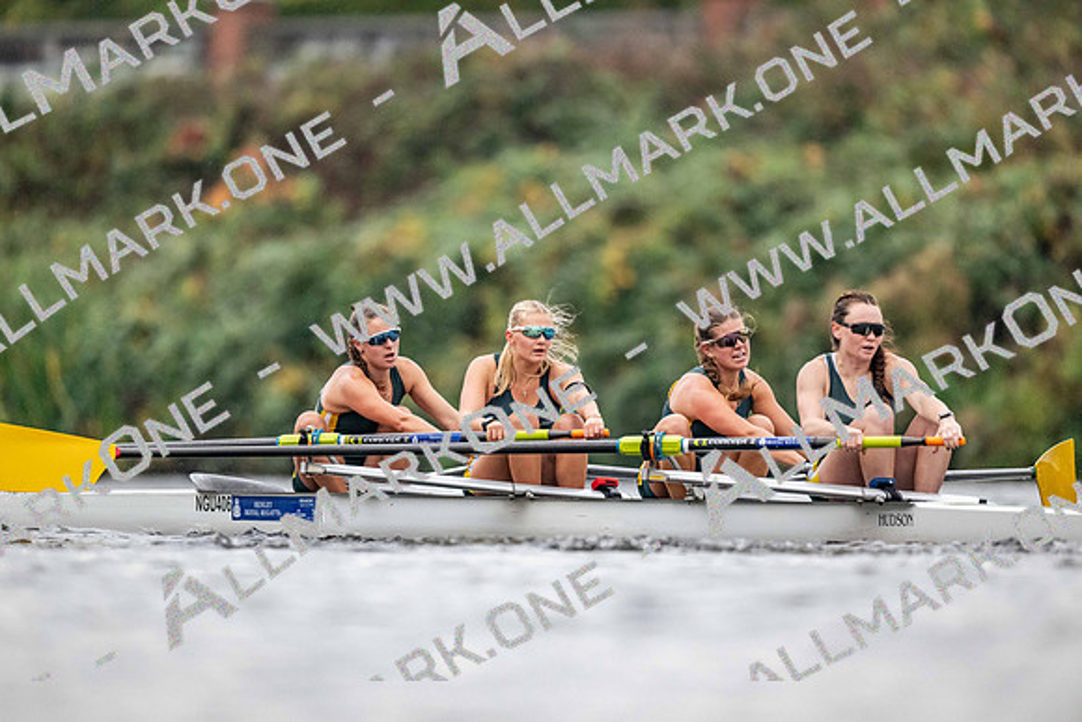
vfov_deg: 2.3
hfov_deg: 3.4
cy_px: 361
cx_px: 541
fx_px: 18037
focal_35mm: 600
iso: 3600
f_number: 4
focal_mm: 600
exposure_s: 1/2500
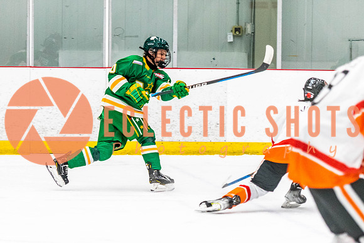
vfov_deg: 6.2
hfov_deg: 9.3
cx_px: 117
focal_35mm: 222
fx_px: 2247
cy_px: 139
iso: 1600
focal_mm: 102
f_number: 2.8
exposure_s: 1/640
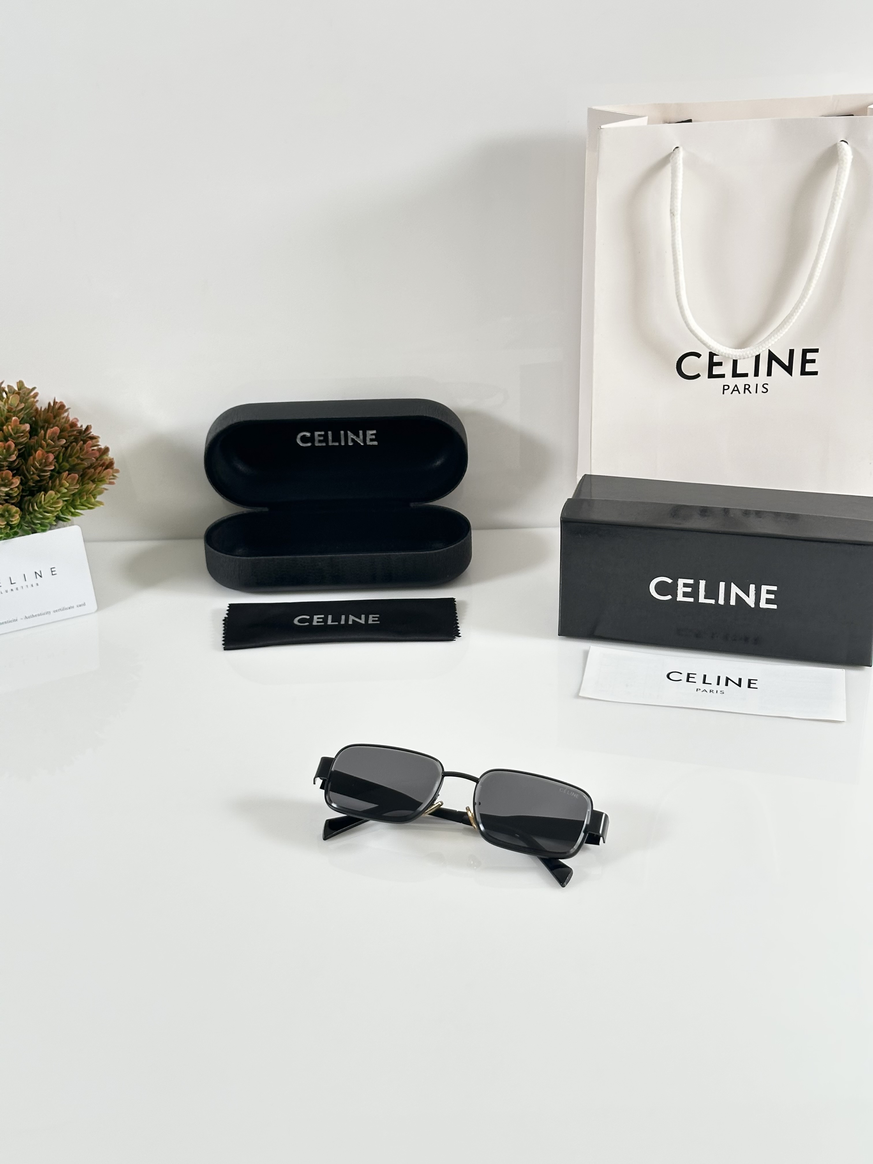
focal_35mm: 48
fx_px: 1614
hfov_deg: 30.3
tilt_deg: -29.5
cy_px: 582
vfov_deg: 39.7
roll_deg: +1.7
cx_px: 436
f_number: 1.78
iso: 80
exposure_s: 1/99
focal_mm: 6.86
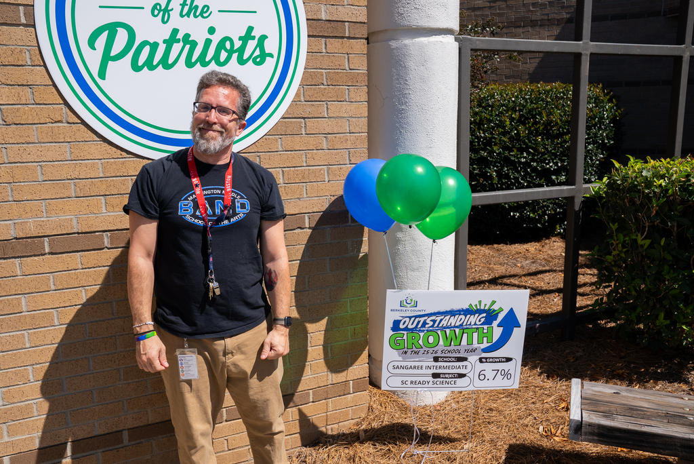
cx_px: 347
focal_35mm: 31
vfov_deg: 42.4
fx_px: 598
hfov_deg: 60.3
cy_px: 232
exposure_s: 1/400
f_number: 7.1
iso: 125
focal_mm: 31
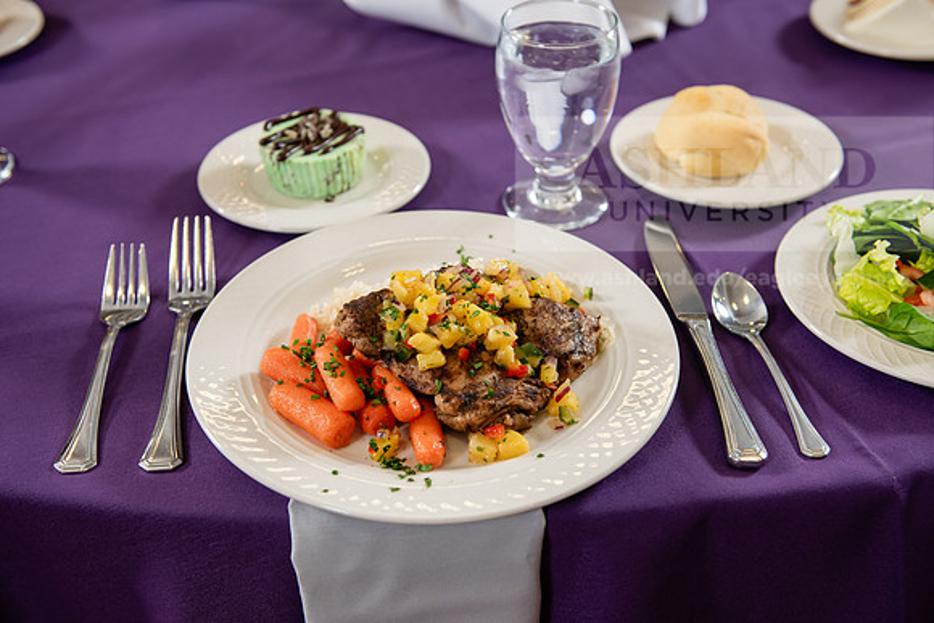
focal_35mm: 48
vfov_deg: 28.1
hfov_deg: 41.1
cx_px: 467
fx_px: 1246
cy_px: 312
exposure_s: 1/160
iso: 400
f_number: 4
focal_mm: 48
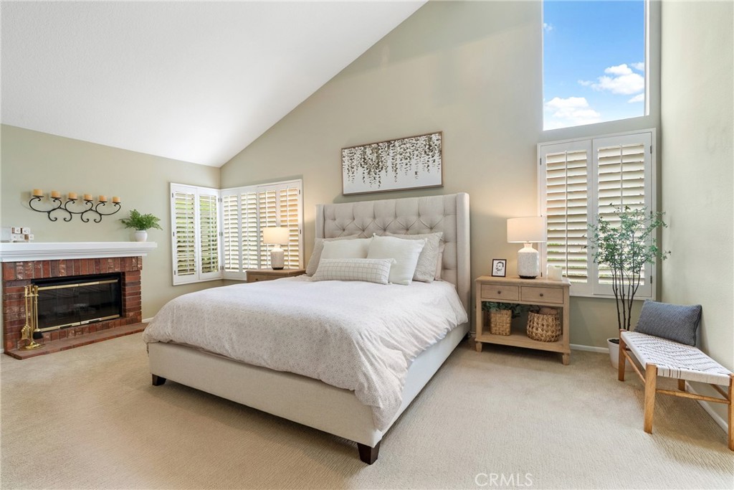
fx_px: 326
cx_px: 367
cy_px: 245
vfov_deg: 73.8
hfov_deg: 96.7
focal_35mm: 16
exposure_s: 1/30
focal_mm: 16
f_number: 9
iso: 320
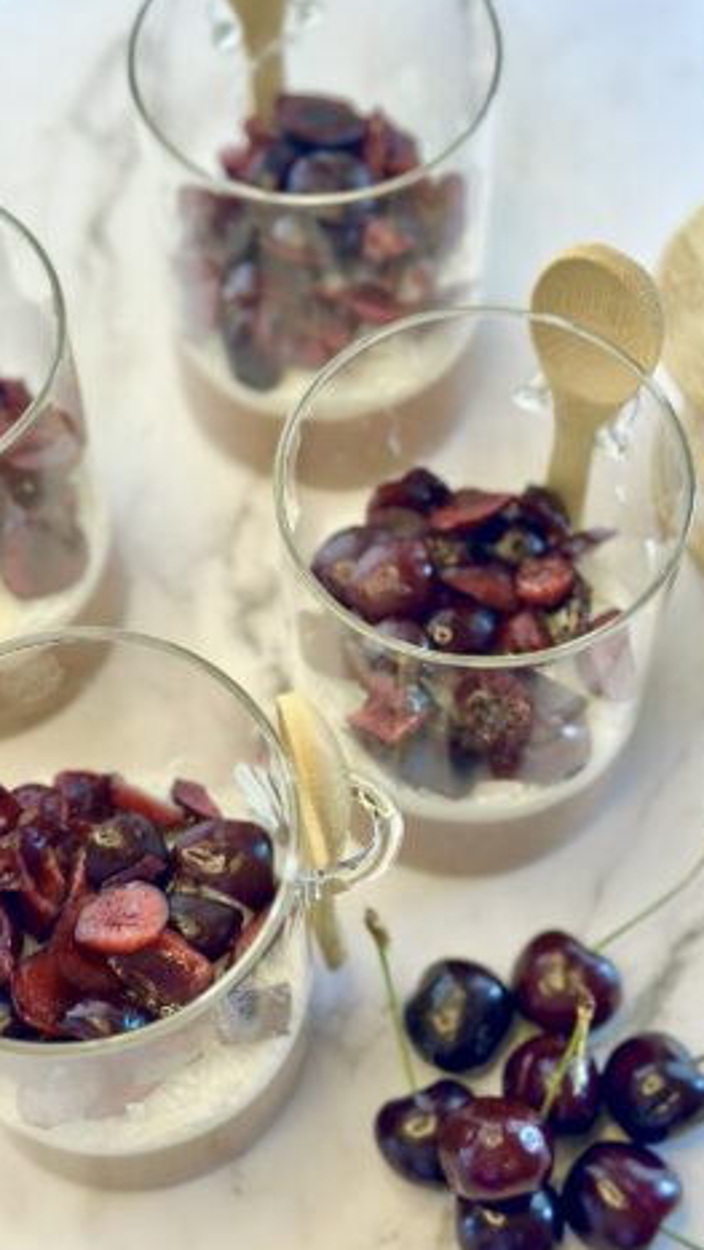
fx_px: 1857
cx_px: 325
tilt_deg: -64.8
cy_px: 661
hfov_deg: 21.5
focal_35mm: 56
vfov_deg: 37.2
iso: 100
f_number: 1.78
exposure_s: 1/139
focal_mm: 6.86
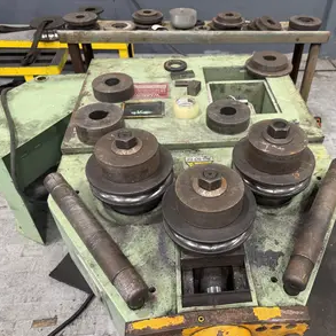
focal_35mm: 29
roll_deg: -3.6
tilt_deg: -41.3
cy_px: 171
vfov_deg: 55.6
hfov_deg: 55.1
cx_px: 208
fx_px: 318
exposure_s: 1/60
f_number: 1.78
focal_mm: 6.76
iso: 200
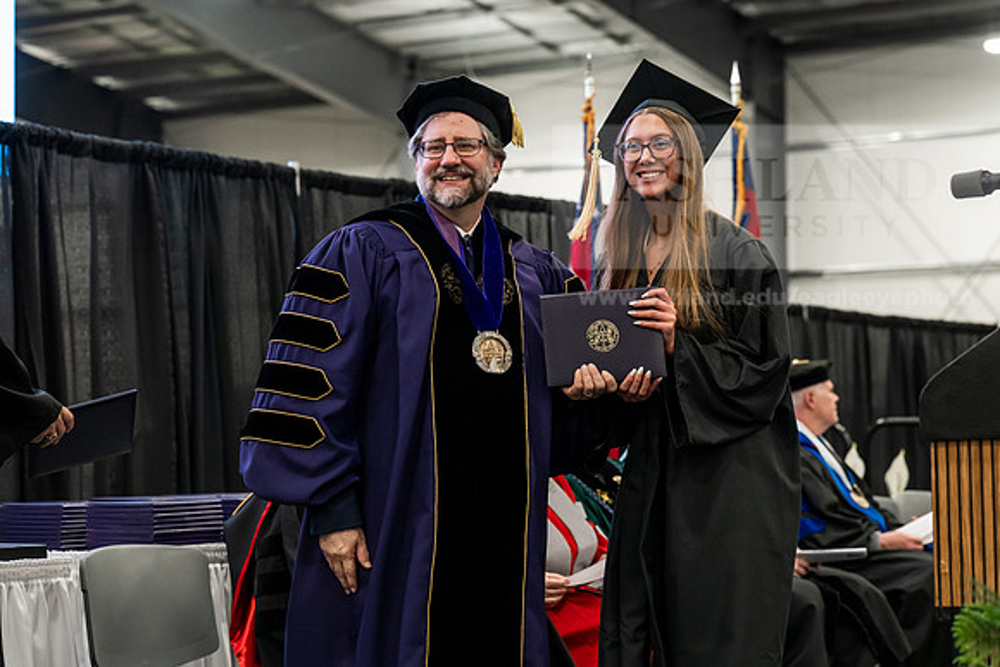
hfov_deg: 23.6
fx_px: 2389
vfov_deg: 15.9
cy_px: 334
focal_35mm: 86
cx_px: 500
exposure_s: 1/200
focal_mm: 86
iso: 4000
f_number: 4.5
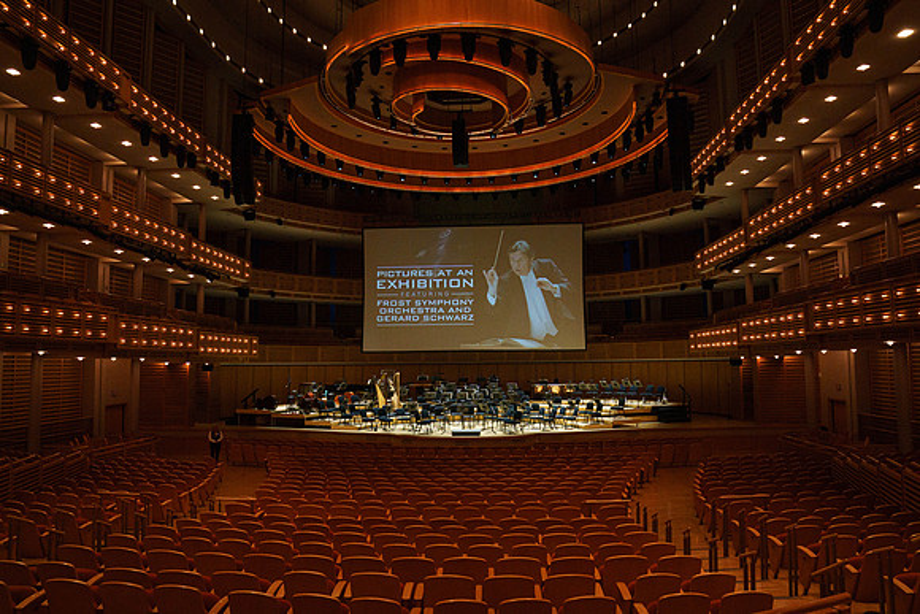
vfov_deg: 52.1
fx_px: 628
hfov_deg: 72.5
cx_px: 460
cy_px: 307
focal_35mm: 25
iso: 3200
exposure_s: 1/200
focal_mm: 24
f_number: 7.1
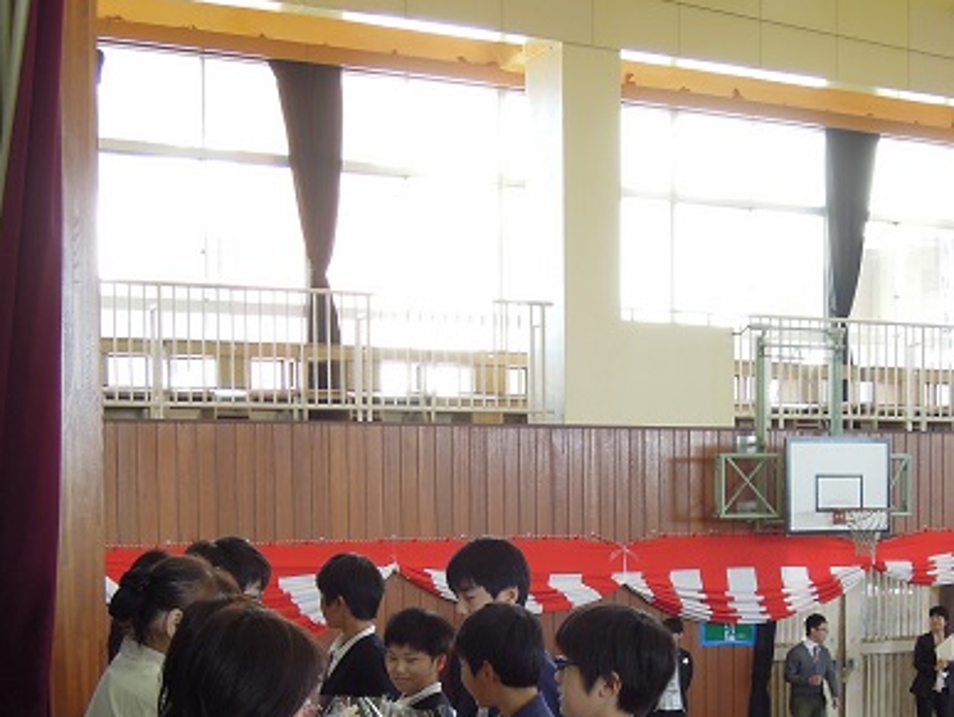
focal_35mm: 59
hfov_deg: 32.7
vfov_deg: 24.4
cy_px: 584
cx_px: 447
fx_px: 1628
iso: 160
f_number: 3.2
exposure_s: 1/50
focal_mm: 6.3
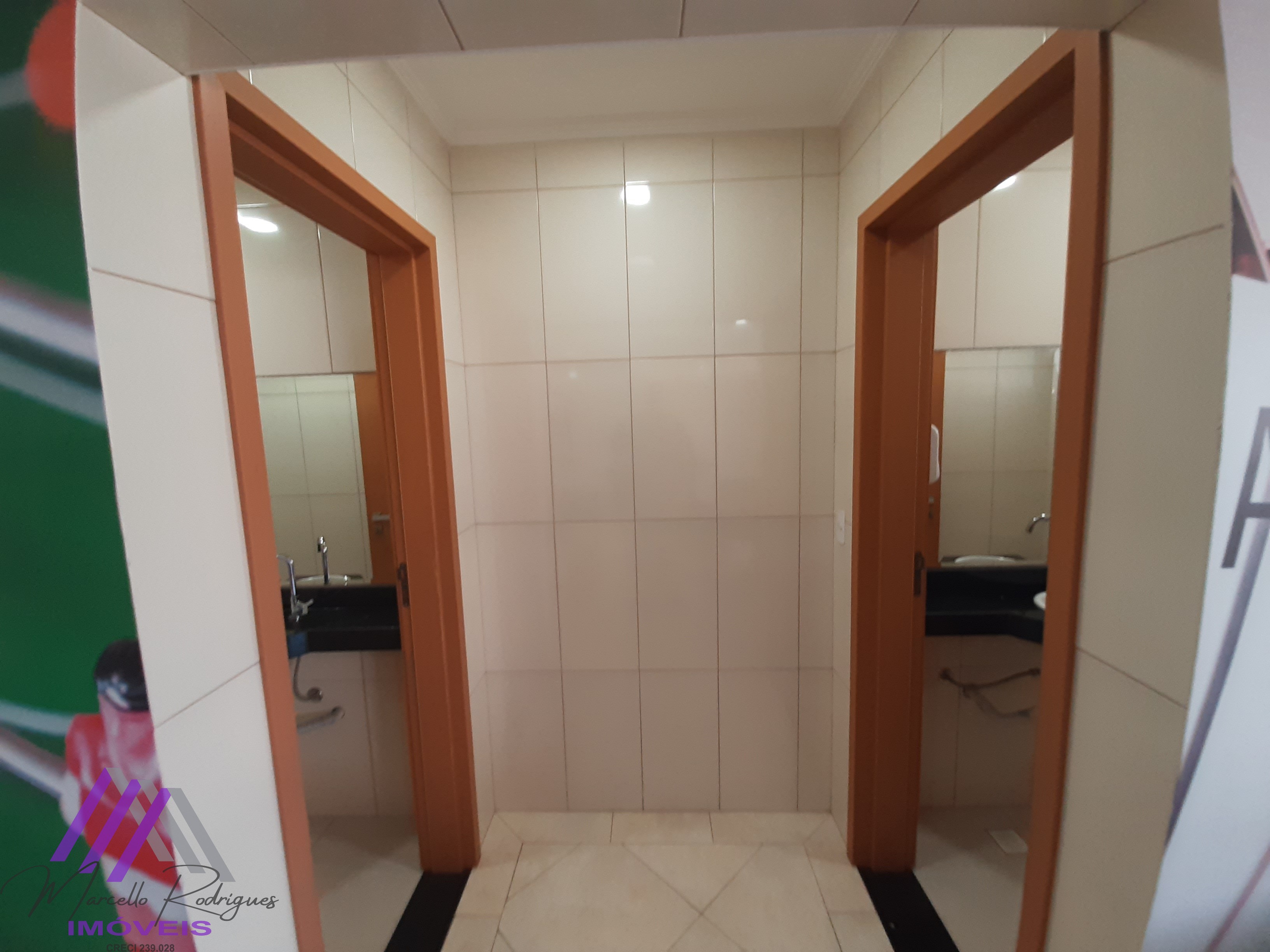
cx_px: 635
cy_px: 476
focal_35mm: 13
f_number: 2.2
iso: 80
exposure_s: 1/40
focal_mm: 1.42
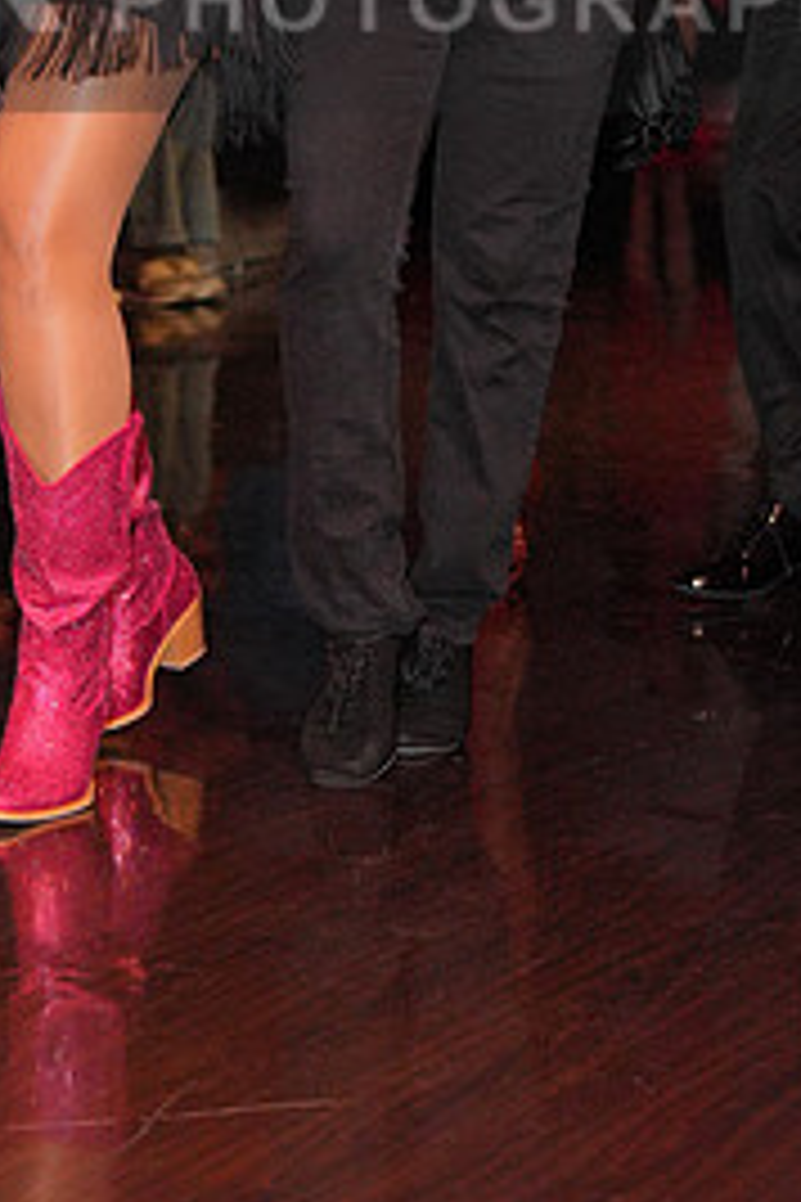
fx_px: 5073
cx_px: 385
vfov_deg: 13.3
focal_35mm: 152
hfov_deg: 9.0
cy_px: -36
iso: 4000
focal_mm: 70
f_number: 4
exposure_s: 1/250
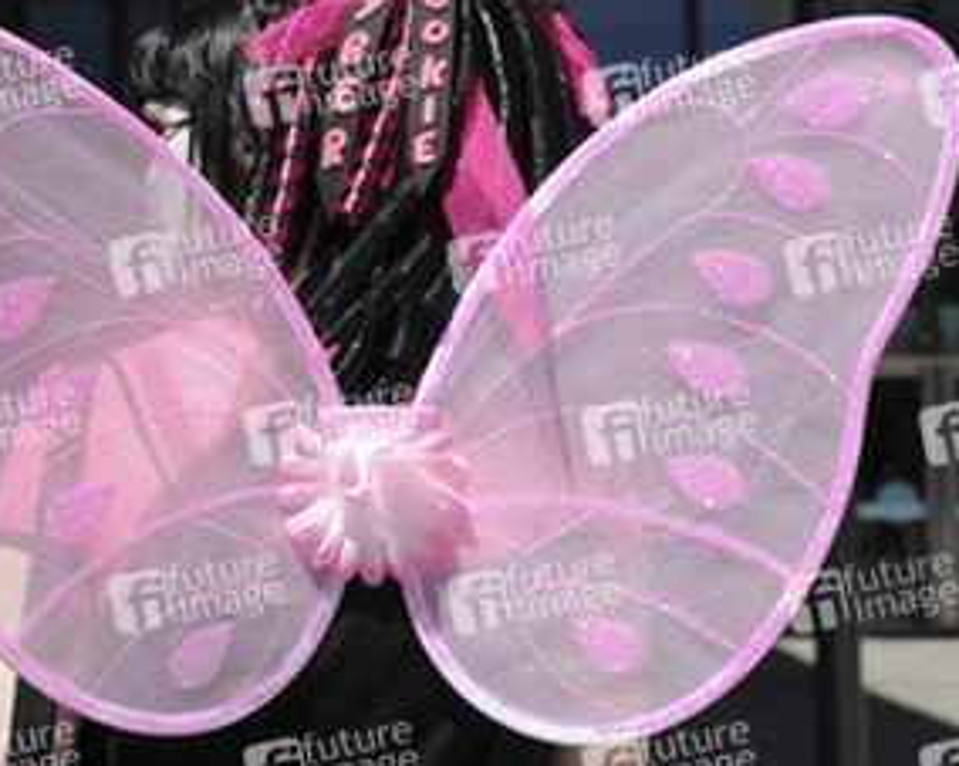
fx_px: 1475
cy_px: 341
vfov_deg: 29.1
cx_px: 240
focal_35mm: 52
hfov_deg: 35.2
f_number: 7.1
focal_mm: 35
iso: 320
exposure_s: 1/1250
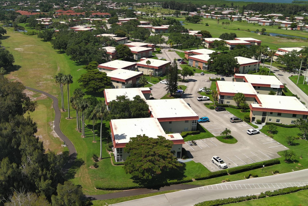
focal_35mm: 34
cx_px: 129
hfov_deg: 55.5
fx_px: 291
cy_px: 89
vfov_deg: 38.8
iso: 100
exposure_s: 1/907
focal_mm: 10.6
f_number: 2.8
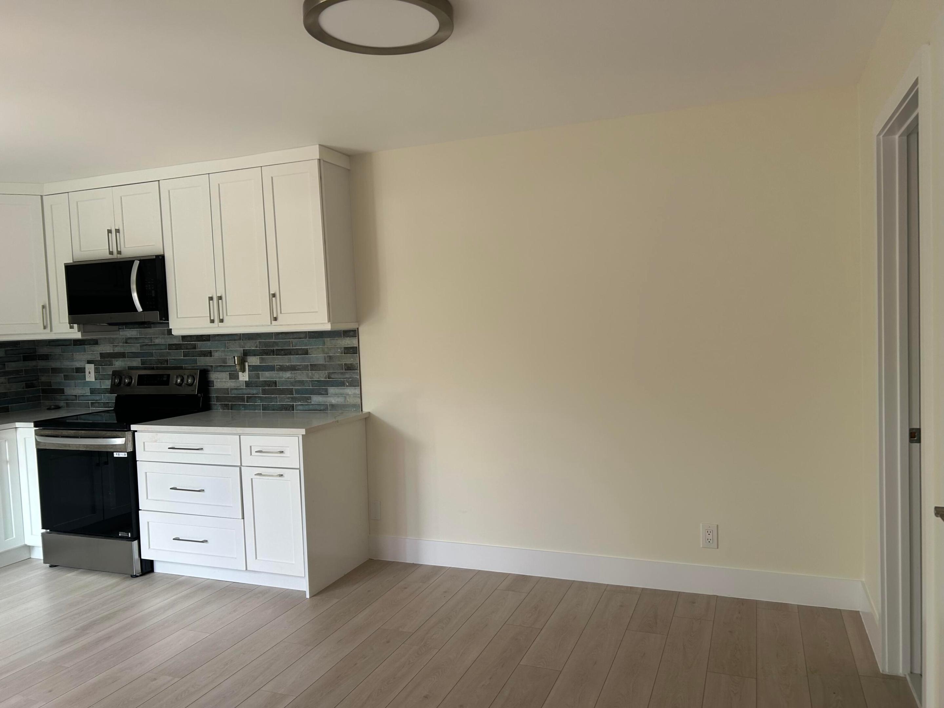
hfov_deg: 67.3
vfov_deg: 53.1
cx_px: 472
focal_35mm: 26
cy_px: 354
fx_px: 709
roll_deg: +2.1
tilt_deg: -2.5
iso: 50
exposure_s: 1/121
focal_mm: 5.7
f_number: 1.5
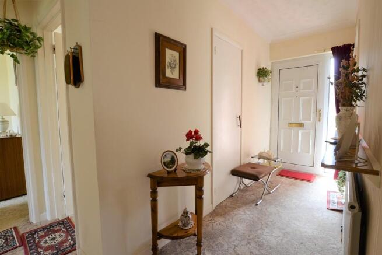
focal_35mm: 15
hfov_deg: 100.4
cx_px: 191
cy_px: 128
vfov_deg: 77.4
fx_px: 159
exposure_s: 1/10
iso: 400
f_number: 8
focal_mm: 10
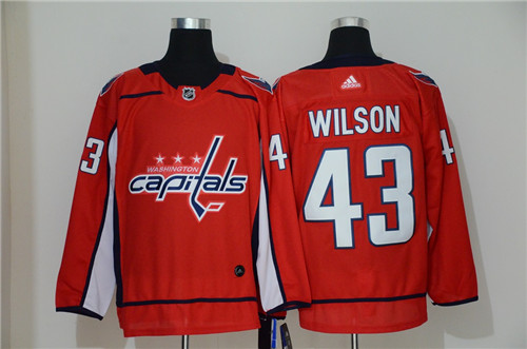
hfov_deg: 24.2
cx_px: 264
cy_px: 174
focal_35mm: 84
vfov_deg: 16.2
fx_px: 1227
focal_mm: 56
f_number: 4.8
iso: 4000
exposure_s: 1/30
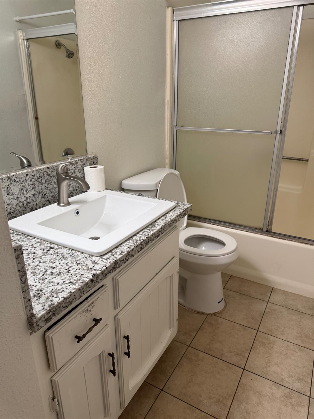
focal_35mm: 24
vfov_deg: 71.6
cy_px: 210
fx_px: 290
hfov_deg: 56.8
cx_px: 157
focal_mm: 6.76
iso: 200
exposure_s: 1/60
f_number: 1.78
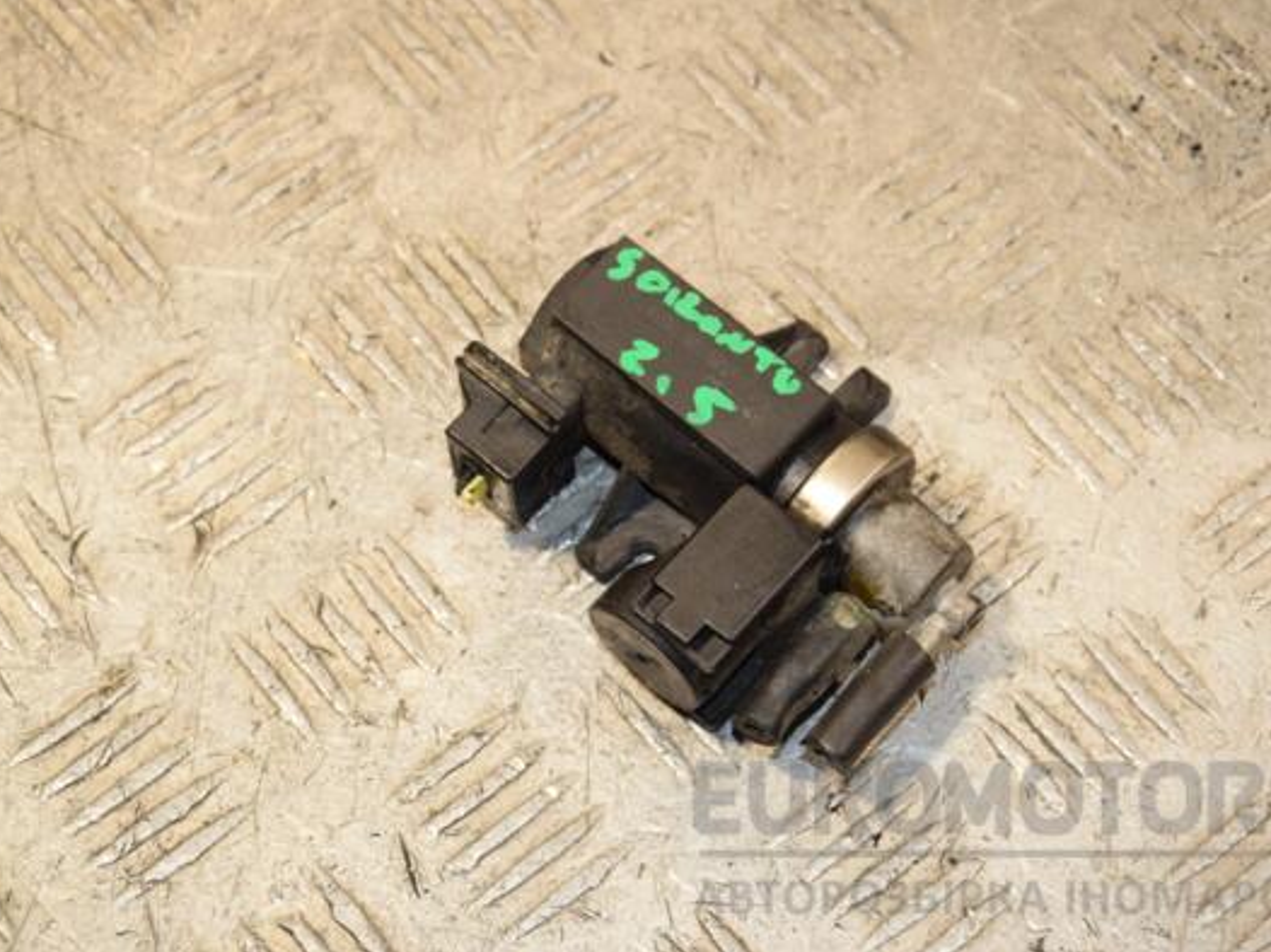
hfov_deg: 19.3
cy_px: 476
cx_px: 648
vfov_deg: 14.5
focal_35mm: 102
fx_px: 3743
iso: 800
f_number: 7.1
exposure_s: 1/200
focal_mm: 62
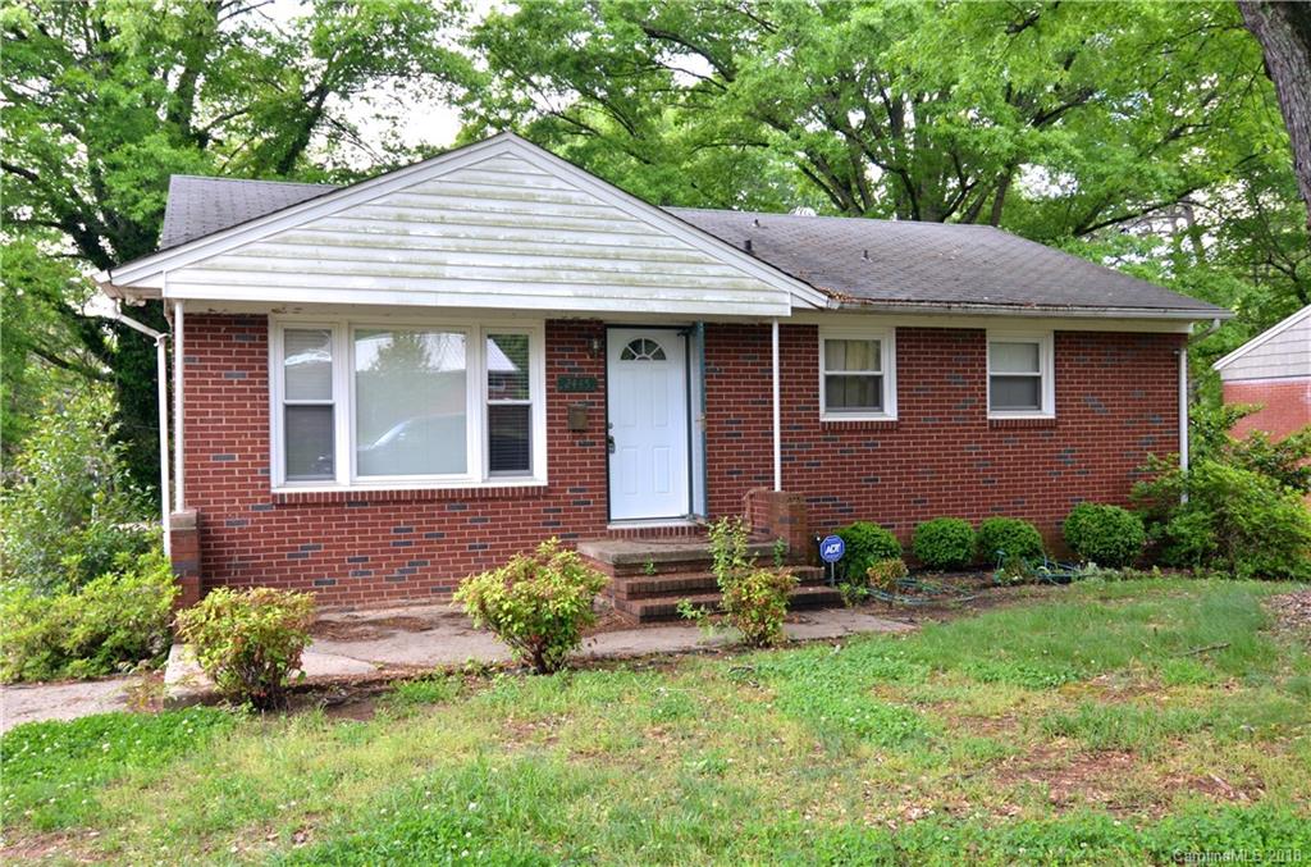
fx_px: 1090
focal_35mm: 30
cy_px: 434
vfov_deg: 43.4
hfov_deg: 62.1
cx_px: 656
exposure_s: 1/125
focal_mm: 20
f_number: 5.6
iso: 220
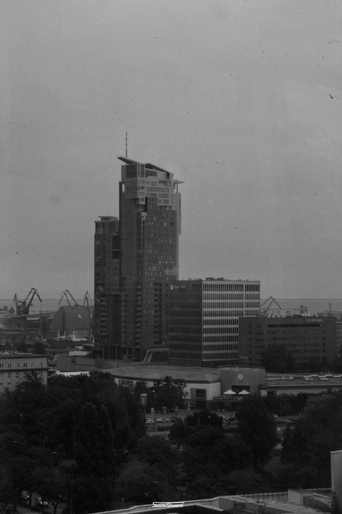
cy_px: 257
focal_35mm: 82
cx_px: 171
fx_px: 1177
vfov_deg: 24.6
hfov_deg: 16.5
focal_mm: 55
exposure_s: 1/100
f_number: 32
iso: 3200
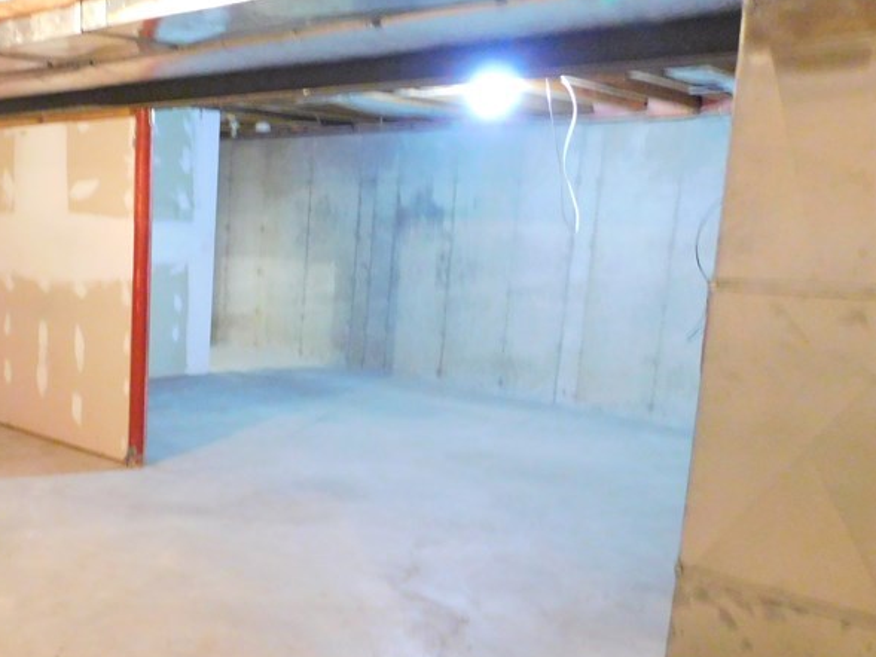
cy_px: 412
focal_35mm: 40
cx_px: 125
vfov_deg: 35.8
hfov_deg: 43.6
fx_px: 1012
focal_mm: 4
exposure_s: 1/4
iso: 800
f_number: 3
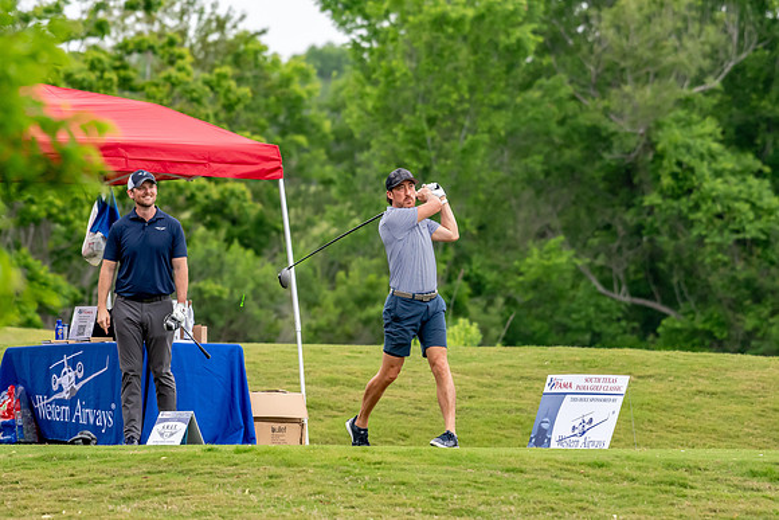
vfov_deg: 3.2
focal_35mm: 435
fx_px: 9415
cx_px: 390
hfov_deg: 4.7
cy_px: 260
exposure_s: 1/2000
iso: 1400
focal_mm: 290
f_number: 5.6
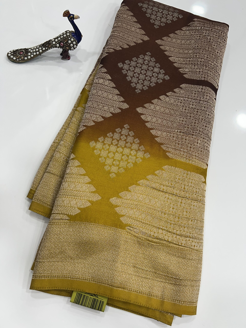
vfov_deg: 67.3
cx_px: 123
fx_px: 246
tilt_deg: -65.1
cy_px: 164
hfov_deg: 53.1
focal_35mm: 26
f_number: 1.5
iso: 40
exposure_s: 1/100
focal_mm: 5.7
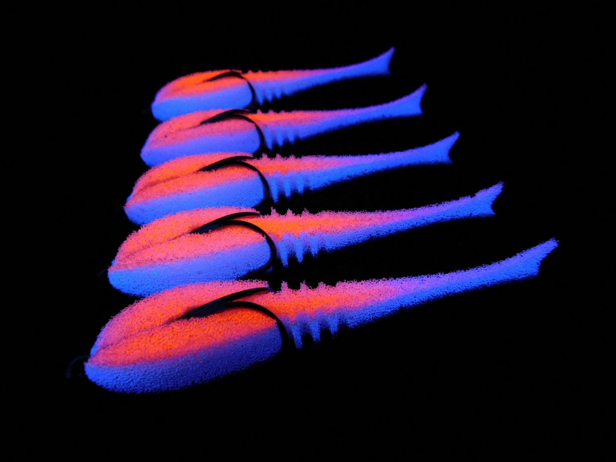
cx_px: 308
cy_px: 231
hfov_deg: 73.9
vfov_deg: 58.9
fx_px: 409
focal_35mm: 23
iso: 400
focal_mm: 4
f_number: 3
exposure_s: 1/15
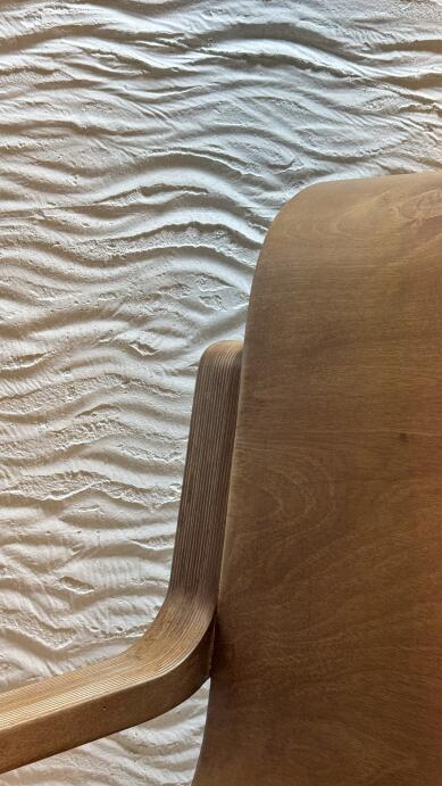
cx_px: 262
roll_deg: -0.4
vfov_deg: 39.2
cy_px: 391
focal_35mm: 53
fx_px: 1104
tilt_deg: -2.5
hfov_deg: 22.6
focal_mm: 6.76
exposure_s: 1/100
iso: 64
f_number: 1.78
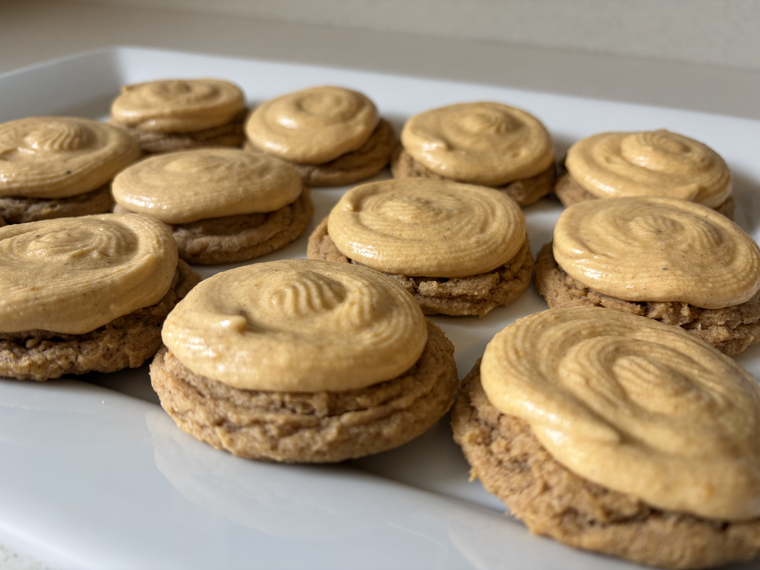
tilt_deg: -32.1
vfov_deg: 53.1
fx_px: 571
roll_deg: -1.3
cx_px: 380
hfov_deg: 67.3
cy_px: 285
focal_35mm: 26
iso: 80
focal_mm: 5.96
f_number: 1.6
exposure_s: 1/60
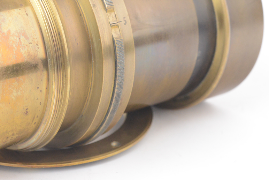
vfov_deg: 13.5
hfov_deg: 20.0
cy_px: 43
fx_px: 755
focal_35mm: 101
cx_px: 58
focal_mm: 60
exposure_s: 1/100
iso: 2500
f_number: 9
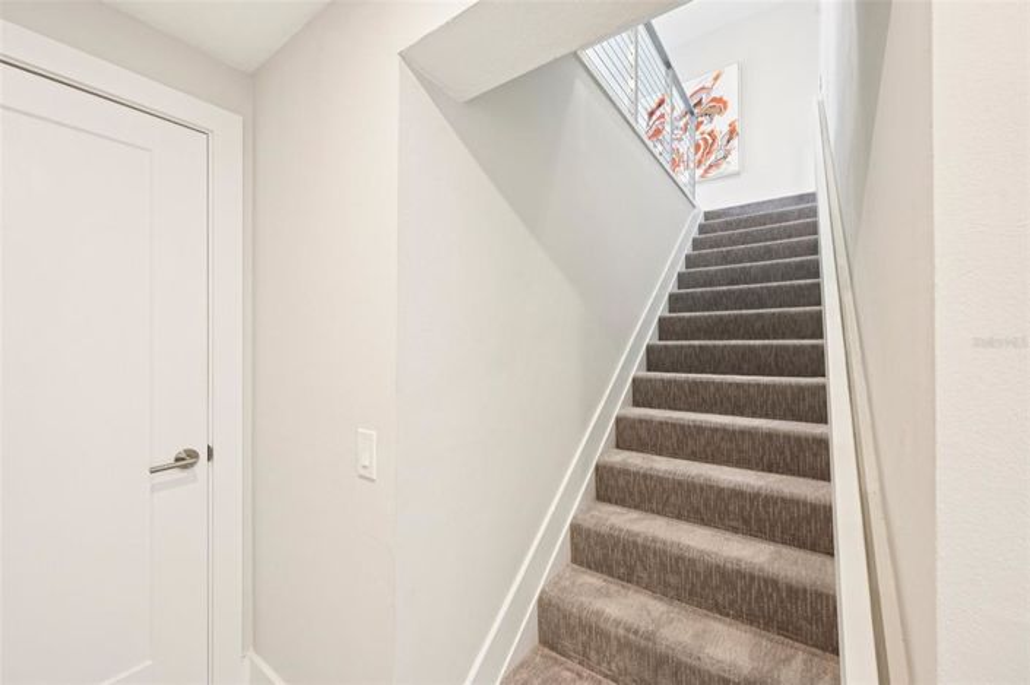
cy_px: 342
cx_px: 515
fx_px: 400
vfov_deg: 81.1
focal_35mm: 14
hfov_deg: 104.3
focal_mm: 14
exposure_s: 1/8
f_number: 8
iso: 400
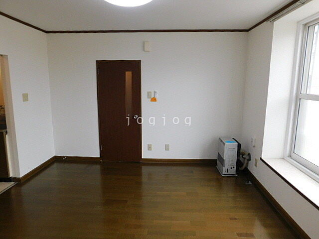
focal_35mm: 23
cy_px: 120
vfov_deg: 58.9
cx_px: 160
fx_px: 212
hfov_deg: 73.9
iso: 125
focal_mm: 4
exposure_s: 1/60
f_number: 3
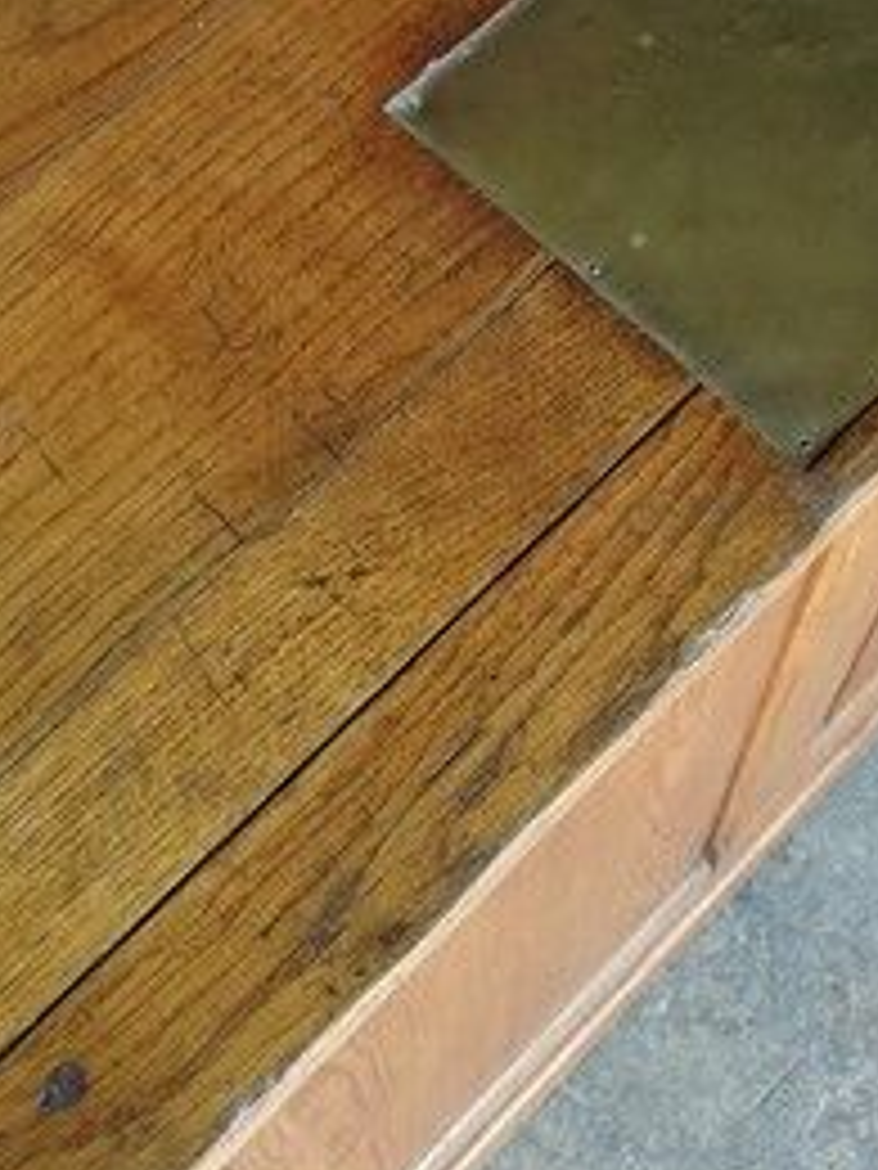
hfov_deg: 24.2
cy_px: 122
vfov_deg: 30.8
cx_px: 257
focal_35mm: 60
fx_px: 2029
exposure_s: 1/50
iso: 80
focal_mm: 3.81
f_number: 2.2
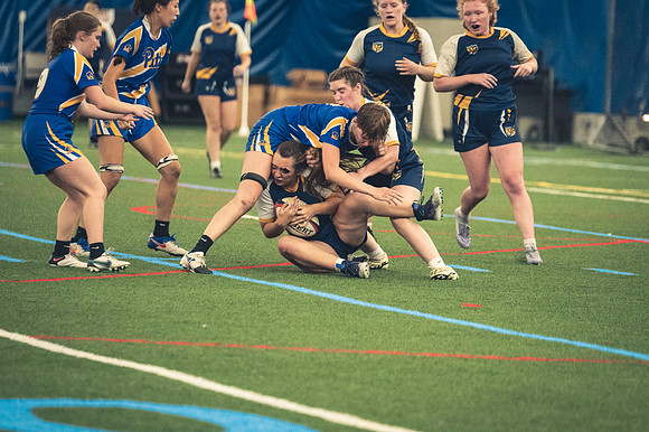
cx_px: 324
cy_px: 216
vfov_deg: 4.6
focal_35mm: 300
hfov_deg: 6.9
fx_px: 5405
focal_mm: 200
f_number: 2.8
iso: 12800
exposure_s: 1/500
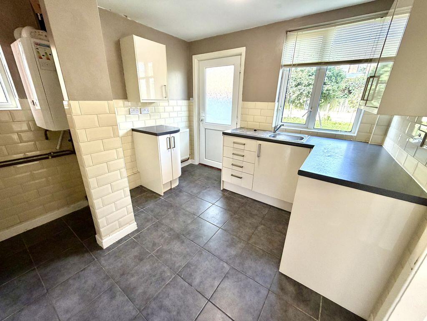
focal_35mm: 14
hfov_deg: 102.1
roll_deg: -0.9
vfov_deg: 85.7
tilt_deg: -19.5
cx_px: 214
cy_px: 160
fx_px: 173
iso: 200
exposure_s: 1/100
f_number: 2.2
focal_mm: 2.22
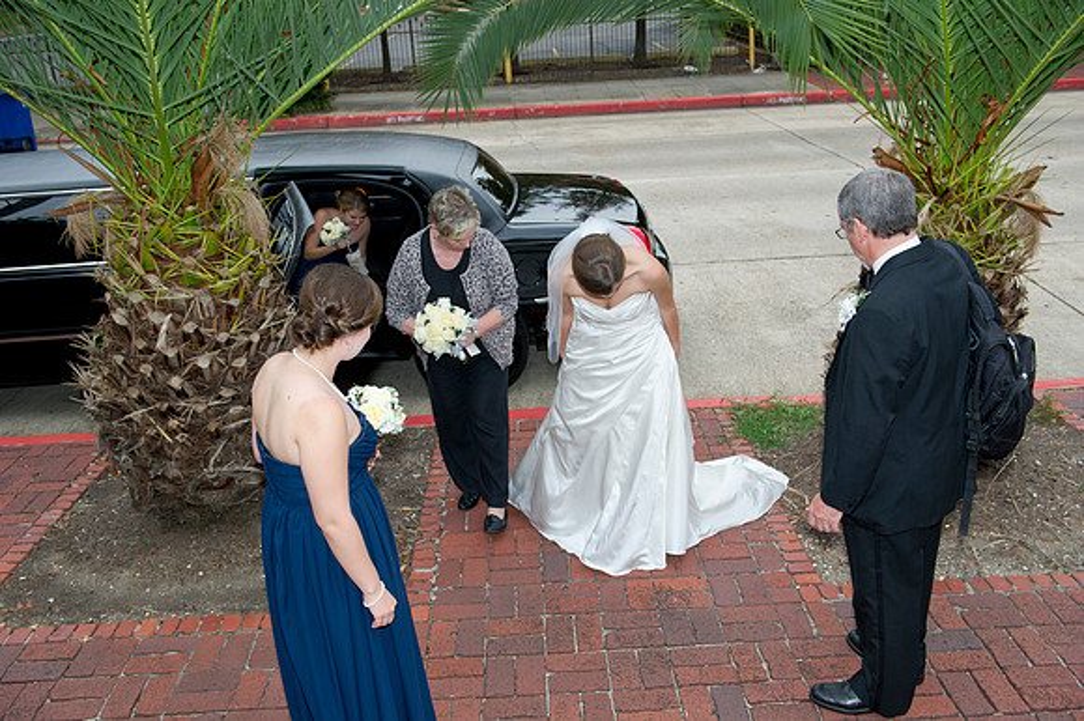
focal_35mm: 34
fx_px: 1023
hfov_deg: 55.8
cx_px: 542
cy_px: 360
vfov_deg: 38.8
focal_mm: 34
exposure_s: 1/250
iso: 400
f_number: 4.5
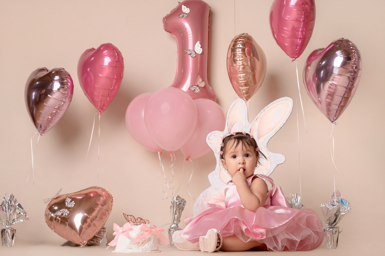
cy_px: 128
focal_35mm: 50
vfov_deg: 27.0
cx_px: 192
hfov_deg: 39.6
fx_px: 534
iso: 500
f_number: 7.1
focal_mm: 50
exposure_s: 1/100
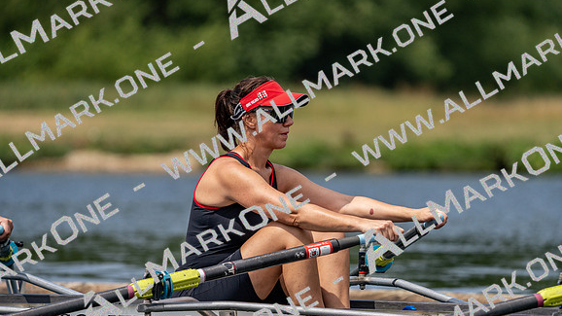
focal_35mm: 425
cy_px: 182
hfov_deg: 5.1
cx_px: 281
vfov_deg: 2.9
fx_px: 6333
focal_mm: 404
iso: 250
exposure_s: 1/1600
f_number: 6.3
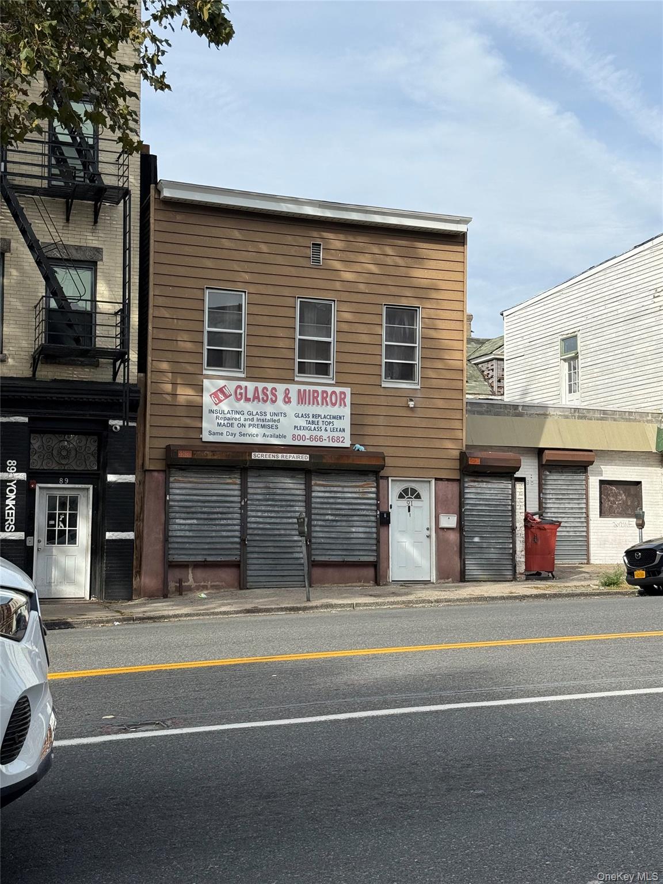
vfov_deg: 39.7
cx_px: 332
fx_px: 1226
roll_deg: -0.3
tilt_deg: +6.0
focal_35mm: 48
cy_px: 442
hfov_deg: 30.3
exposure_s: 1/3891
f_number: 1.78
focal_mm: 6.76
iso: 64
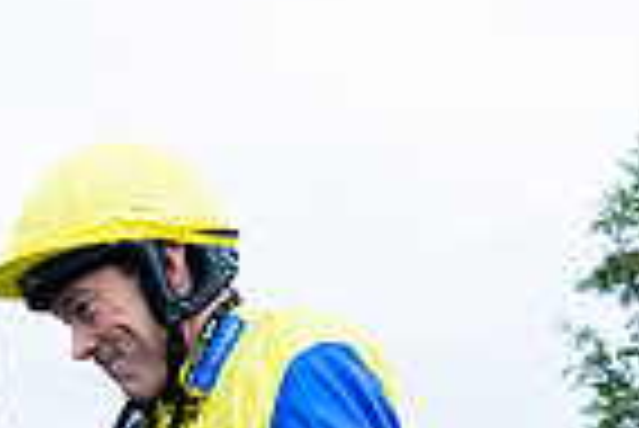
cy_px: 762
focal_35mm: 117
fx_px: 2079
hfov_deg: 17.4
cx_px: 211
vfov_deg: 11.0
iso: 500
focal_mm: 26.5
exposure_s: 1/500
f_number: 4
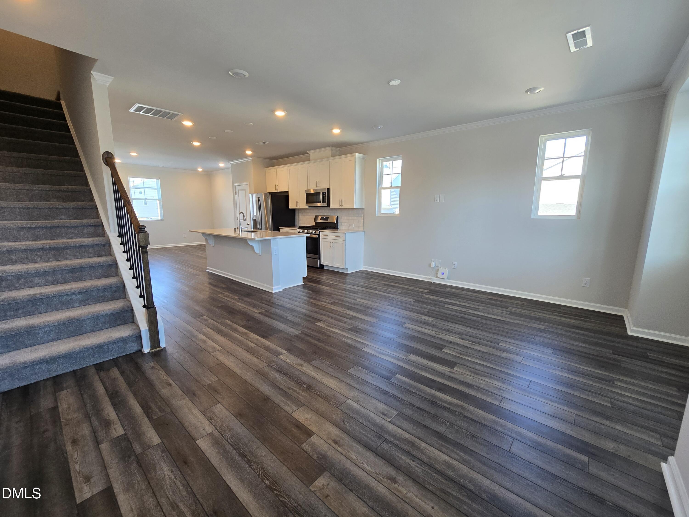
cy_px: 258
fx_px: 259
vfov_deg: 89.9
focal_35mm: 13
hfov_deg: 106.2
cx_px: 344
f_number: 2.2
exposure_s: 1/60
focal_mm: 2.2
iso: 80
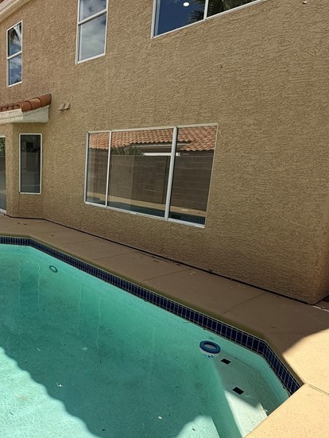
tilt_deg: -12.9
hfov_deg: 48.7
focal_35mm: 26
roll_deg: -1.3
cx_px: 46
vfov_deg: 67.2
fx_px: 329
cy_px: 229
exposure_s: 1/1795
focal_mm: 2.22
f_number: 2.2
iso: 50
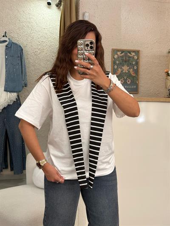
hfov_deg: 30.3
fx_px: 314
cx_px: 85
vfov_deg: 39.6
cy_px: 113
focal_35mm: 48
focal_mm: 6.76
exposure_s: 1/121
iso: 80
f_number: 1.78
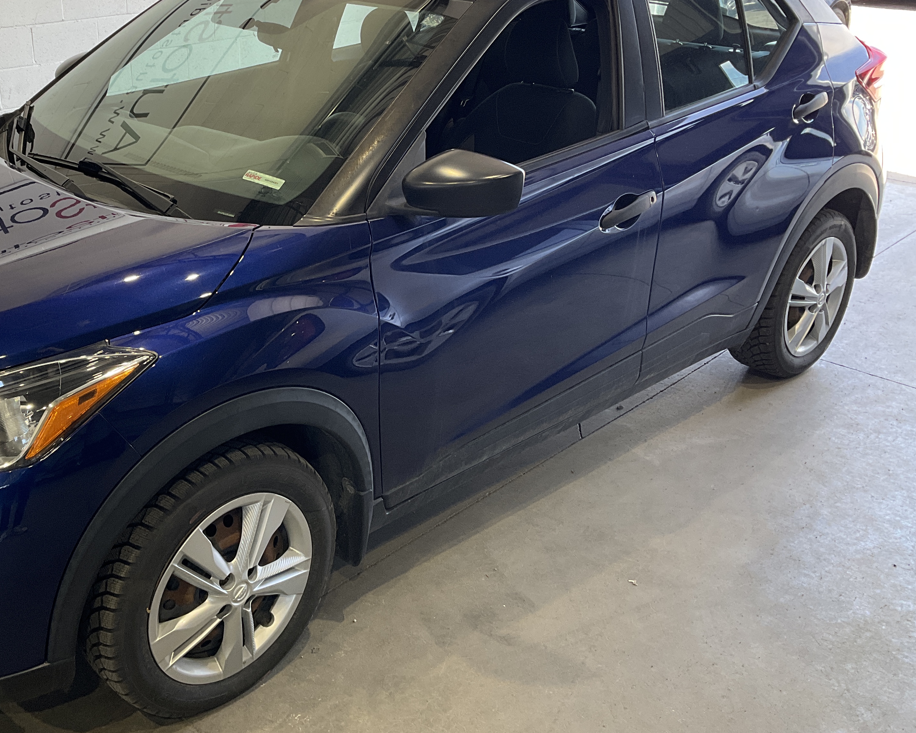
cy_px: 279
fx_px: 1085
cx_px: 270
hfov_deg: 44.8
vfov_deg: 37.1
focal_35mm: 40
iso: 50
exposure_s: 1/120
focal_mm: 3
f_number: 1.8
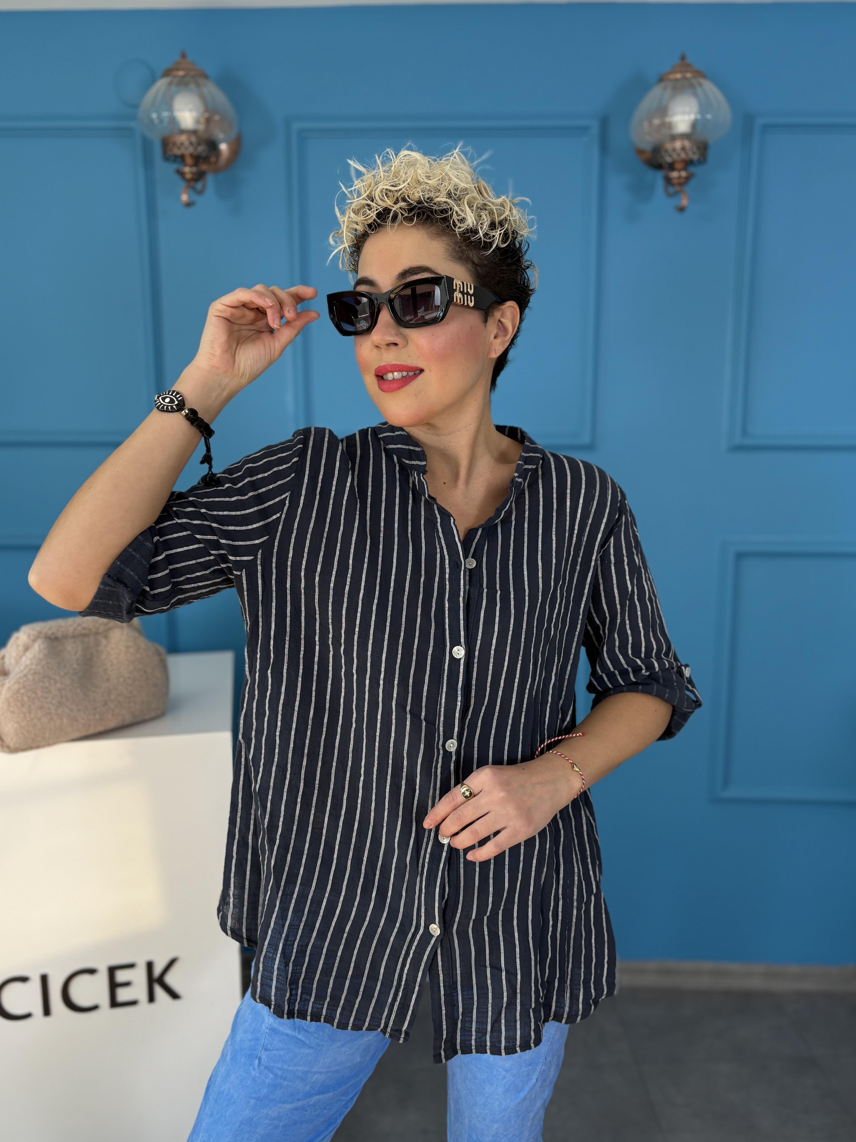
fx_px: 890
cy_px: 557
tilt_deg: -9.2
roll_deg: +0.1
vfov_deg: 65.3
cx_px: 425
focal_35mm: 27
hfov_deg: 51.4
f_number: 1.6
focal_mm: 5.96
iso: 125
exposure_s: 1/63
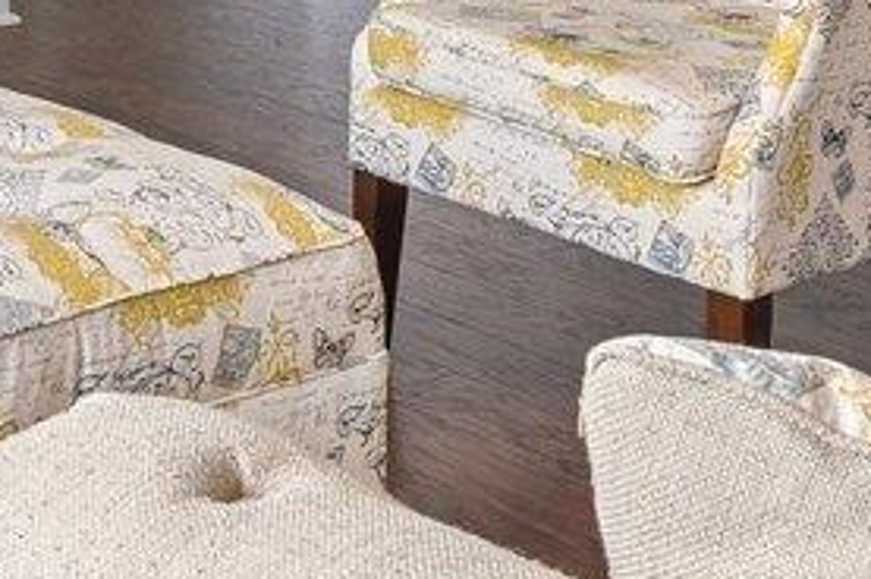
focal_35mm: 111
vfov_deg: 11.3
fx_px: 2682
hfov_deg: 18.1
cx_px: 82
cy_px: -508
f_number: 8
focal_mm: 15
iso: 320
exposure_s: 1
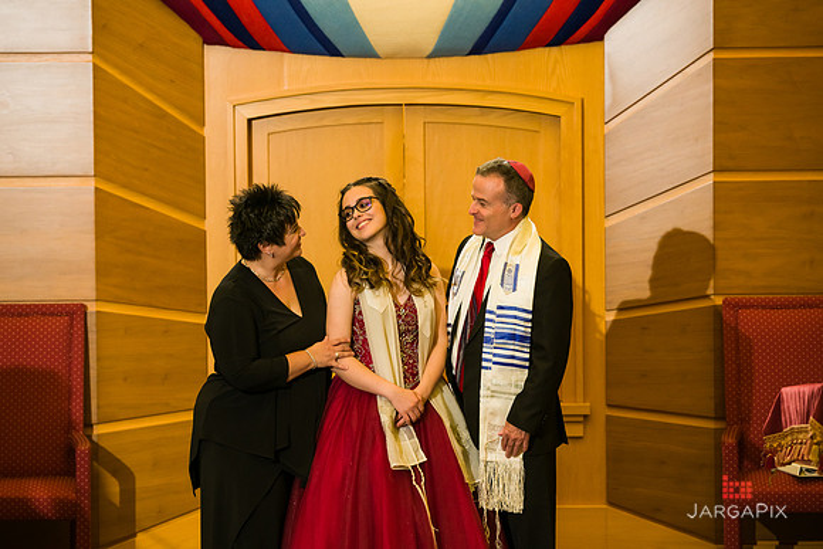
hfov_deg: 14.7
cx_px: 412
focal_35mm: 140
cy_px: 274
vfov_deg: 9.8
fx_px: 3201
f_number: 5.6
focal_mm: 140
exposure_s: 1/200
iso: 640
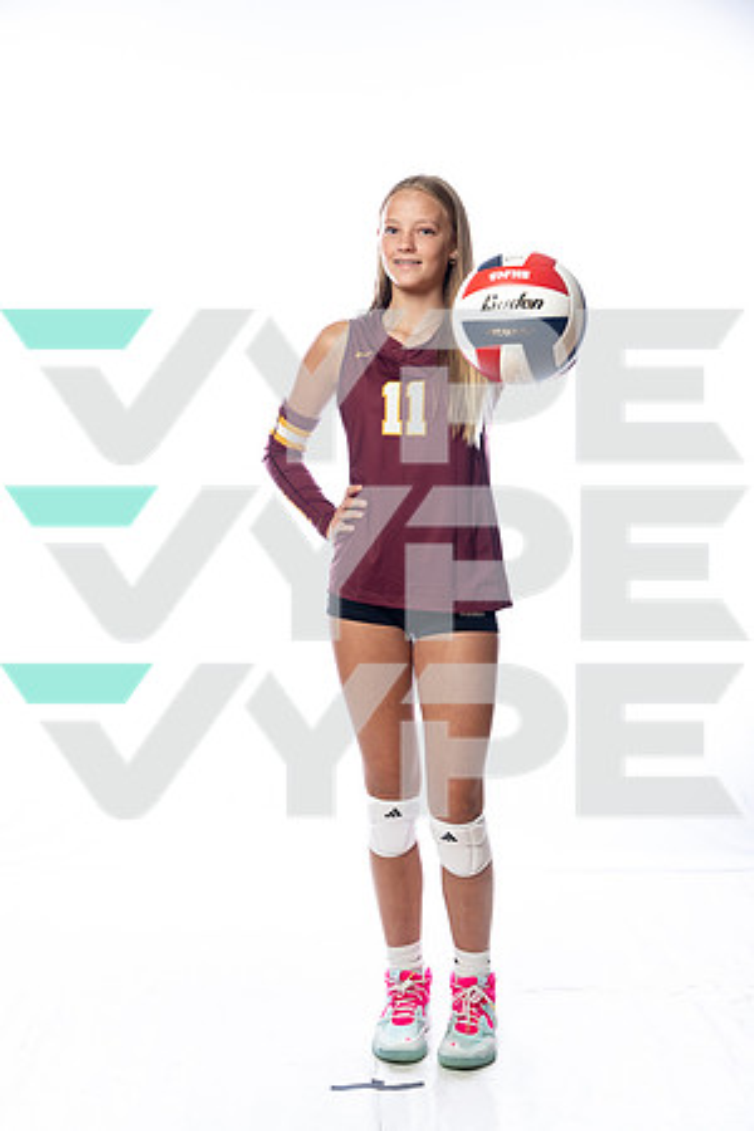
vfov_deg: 39.6
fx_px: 1571
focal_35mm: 50
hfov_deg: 27.0
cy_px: 566
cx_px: 377
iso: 640
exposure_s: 1/250
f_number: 5.6
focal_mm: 50
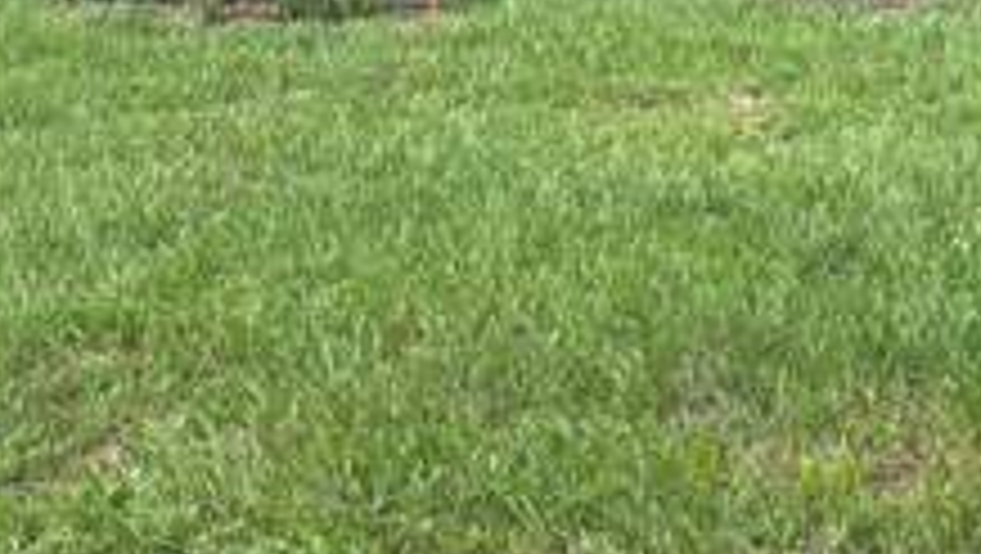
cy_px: 153
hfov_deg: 18.6
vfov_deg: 10.5
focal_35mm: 115
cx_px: 513
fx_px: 2994
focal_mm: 6.86
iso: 80
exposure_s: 1/880
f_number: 1.78
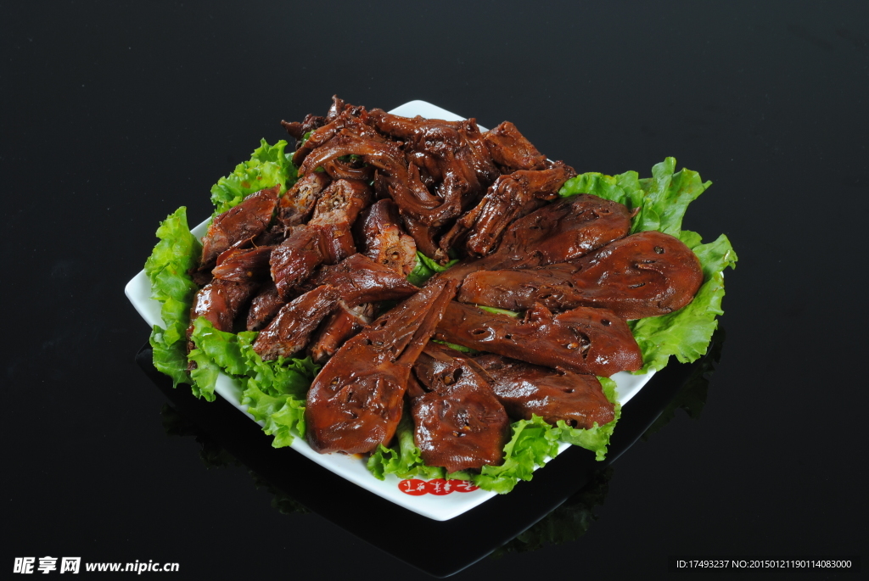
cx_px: 434
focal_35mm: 75
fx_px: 1812
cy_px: 290
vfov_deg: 18.2
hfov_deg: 27.0
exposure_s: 1/125
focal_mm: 50
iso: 100
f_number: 11
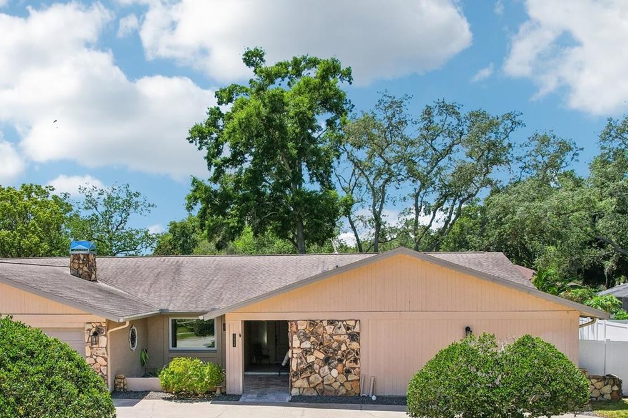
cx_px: 252
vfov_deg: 36.9
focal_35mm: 35
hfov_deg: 54.1
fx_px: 610
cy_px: 313
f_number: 2.8
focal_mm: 8.4
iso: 130
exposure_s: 1/2500
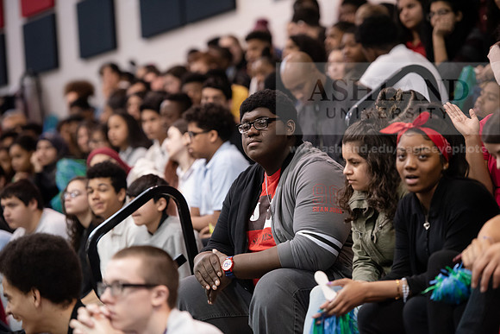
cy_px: 167
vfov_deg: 8.6
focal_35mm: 160
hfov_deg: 12.8
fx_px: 2223
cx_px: 250
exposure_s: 1/200
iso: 4000
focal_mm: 160
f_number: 2.8
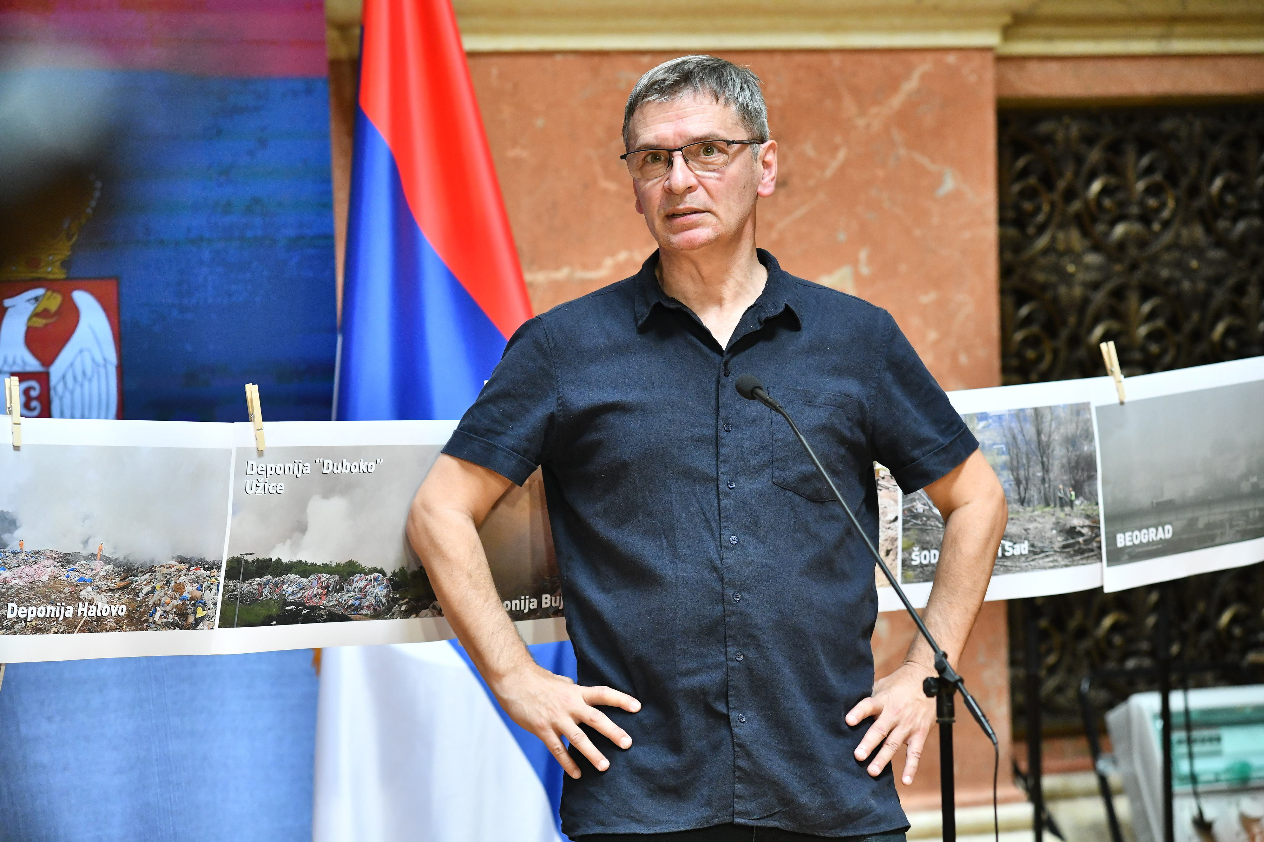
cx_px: 632
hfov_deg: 14.2
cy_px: 421
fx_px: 5091
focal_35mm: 145
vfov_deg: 9.5
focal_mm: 145
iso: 2500
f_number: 5.6
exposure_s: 1/500
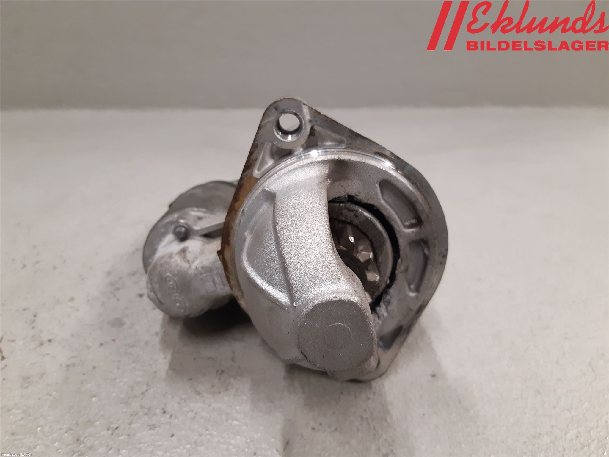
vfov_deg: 53.1
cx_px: 304
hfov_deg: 67.3
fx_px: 457
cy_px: 228
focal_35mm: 26
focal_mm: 3.93
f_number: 1.7
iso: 160
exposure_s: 1/50
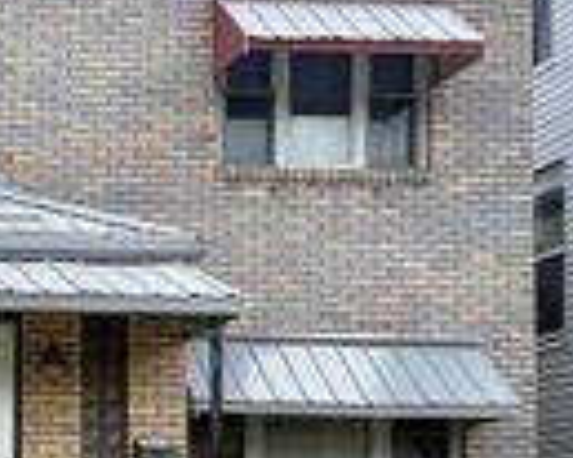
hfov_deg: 20.0
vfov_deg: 16.6
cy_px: 447
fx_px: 1542
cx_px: -80
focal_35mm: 91
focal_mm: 6.76
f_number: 1.78
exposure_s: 1/3021
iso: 80
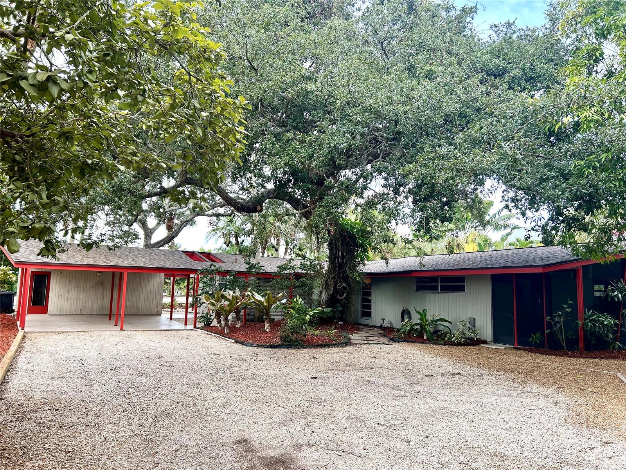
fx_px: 470
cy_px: 235
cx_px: 313
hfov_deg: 67.3
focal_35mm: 26
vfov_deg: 53.1
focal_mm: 5.7
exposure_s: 1/221
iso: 40
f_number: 1.5
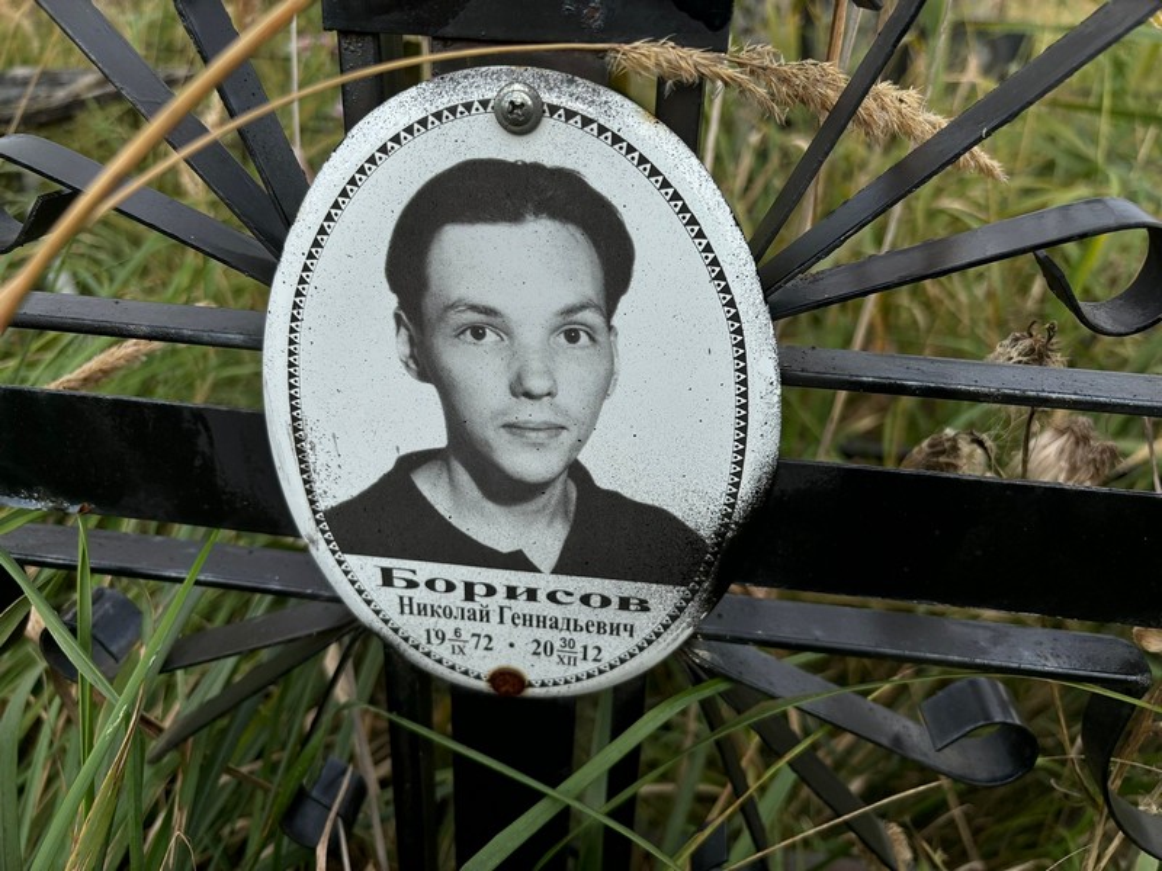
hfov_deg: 67.3
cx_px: 581
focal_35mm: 26
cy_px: 436
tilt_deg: -28.9
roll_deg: -1.1
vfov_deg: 53.1
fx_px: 873
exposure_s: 1/2062
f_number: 1.6
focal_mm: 5.96
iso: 50
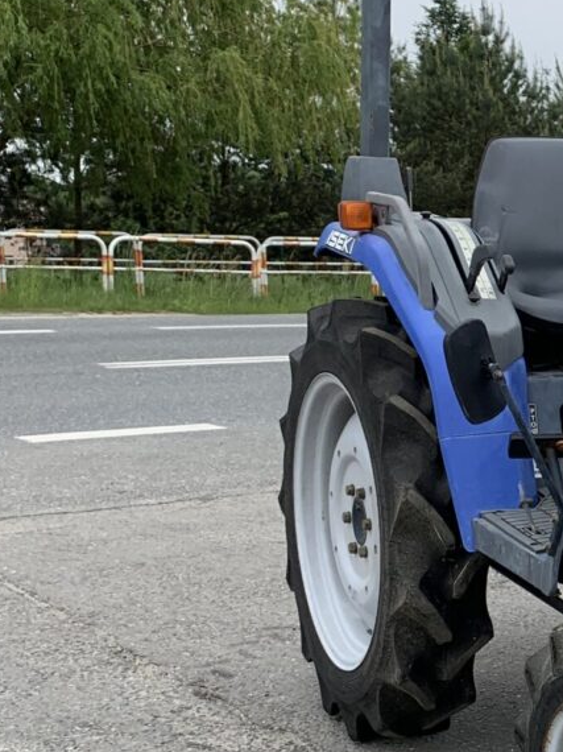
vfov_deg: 26.4
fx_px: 1584
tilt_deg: -10.4
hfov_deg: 18.6
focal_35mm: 73
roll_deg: +0.8
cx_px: 754
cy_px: 553
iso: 25
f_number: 1.8
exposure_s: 1/1513
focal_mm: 4.25
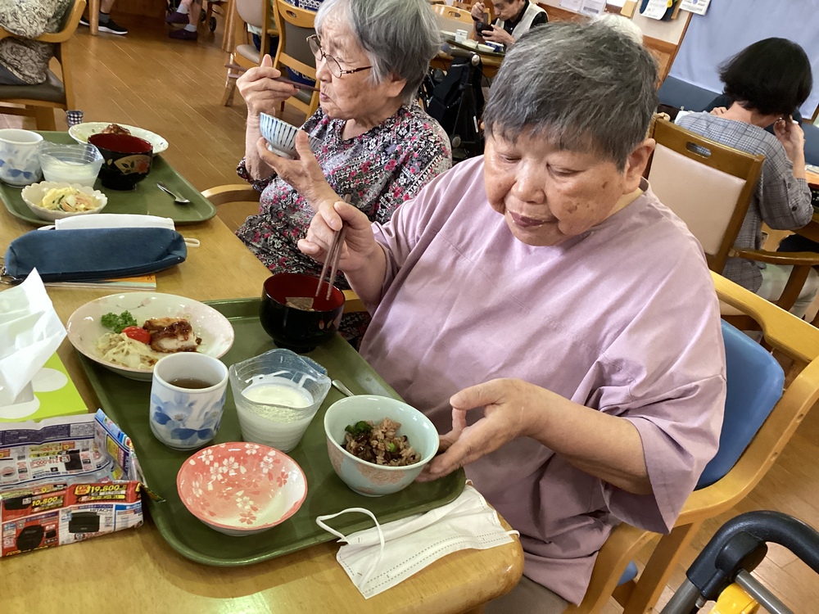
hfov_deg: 58.4
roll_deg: -16.3
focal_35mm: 31
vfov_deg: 45.4
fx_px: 733
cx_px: 410
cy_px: 307
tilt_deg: -25.0
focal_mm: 3.3
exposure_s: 1/60
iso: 250
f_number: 2.4
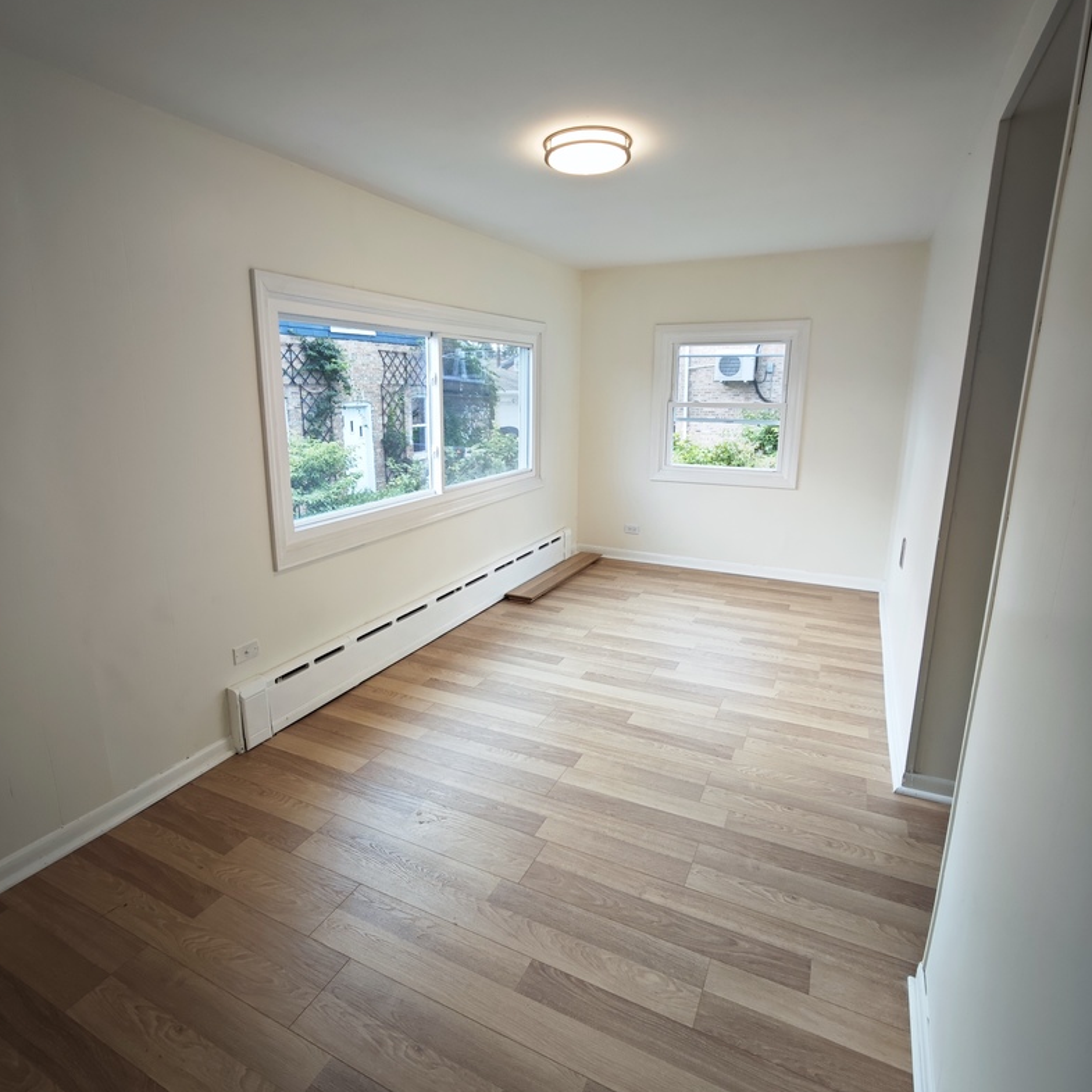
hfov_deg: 84.0
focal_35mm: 17
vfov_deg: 83.9
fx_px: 607
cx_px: 542
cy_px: 529
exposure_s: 1/60
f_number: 2.2
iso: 160
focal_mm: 2.16
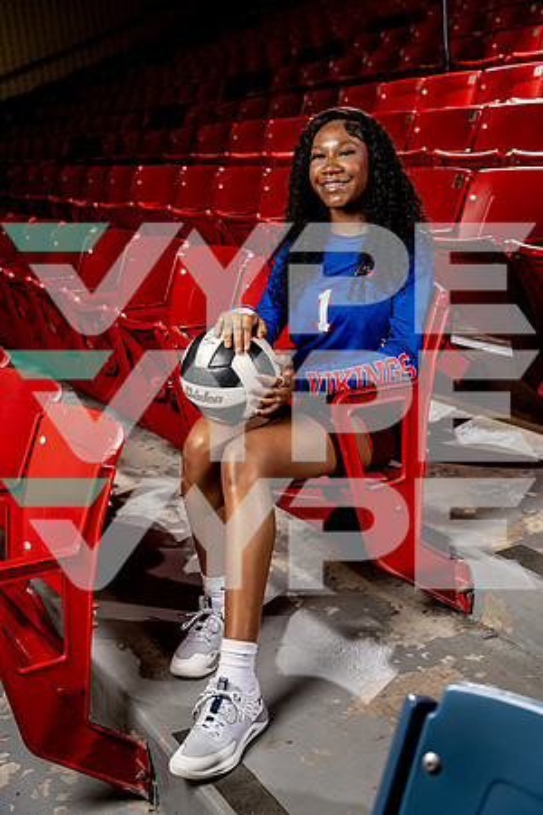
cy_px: 408
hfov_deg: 28.1
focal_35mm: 48
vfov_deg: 41.1
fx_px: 1086
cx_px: 272
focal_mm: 48
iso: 400
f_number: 4
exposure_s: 1/250
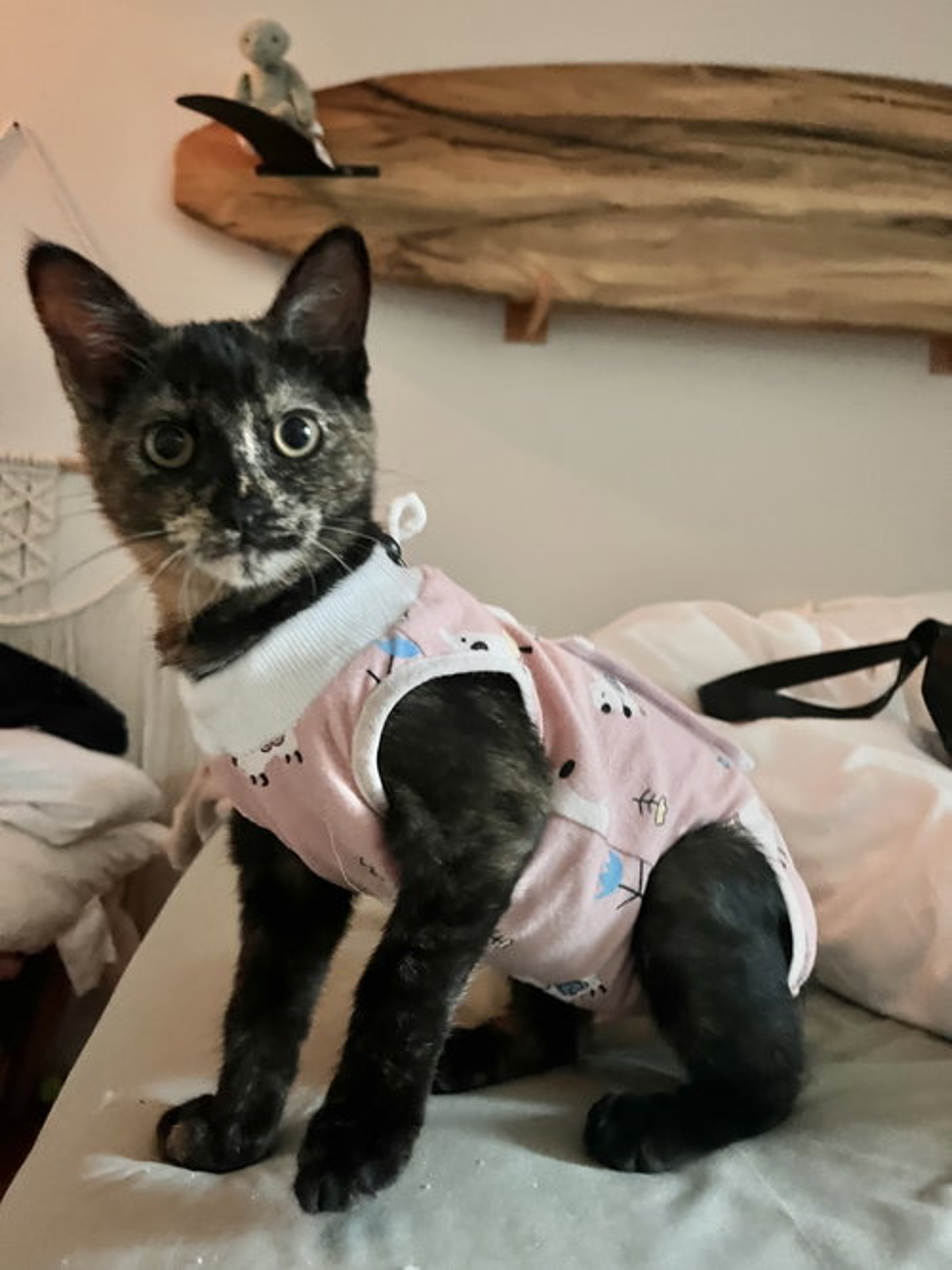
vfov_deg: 67.3
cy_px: 635
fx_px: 954
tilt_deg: +3.0
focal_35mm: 26
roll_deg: -0.5
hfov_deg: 53.0
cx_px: 476
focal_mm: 5.1
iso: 1000
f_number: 1.6
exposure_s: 1/30
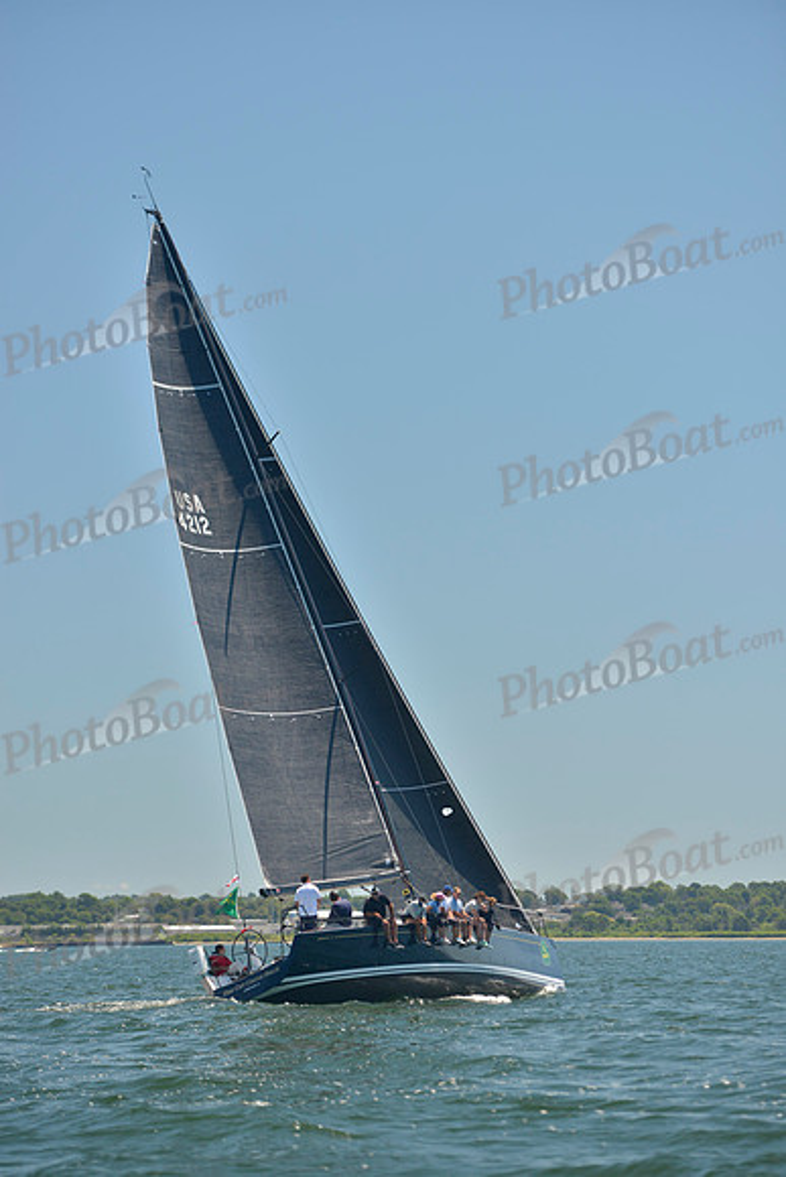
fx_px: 3666
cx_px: 393
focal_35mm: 112
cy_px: 588
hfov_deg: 12.2
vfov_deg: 18.3
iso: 280
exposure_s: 1/1250
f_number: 4
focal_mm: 112
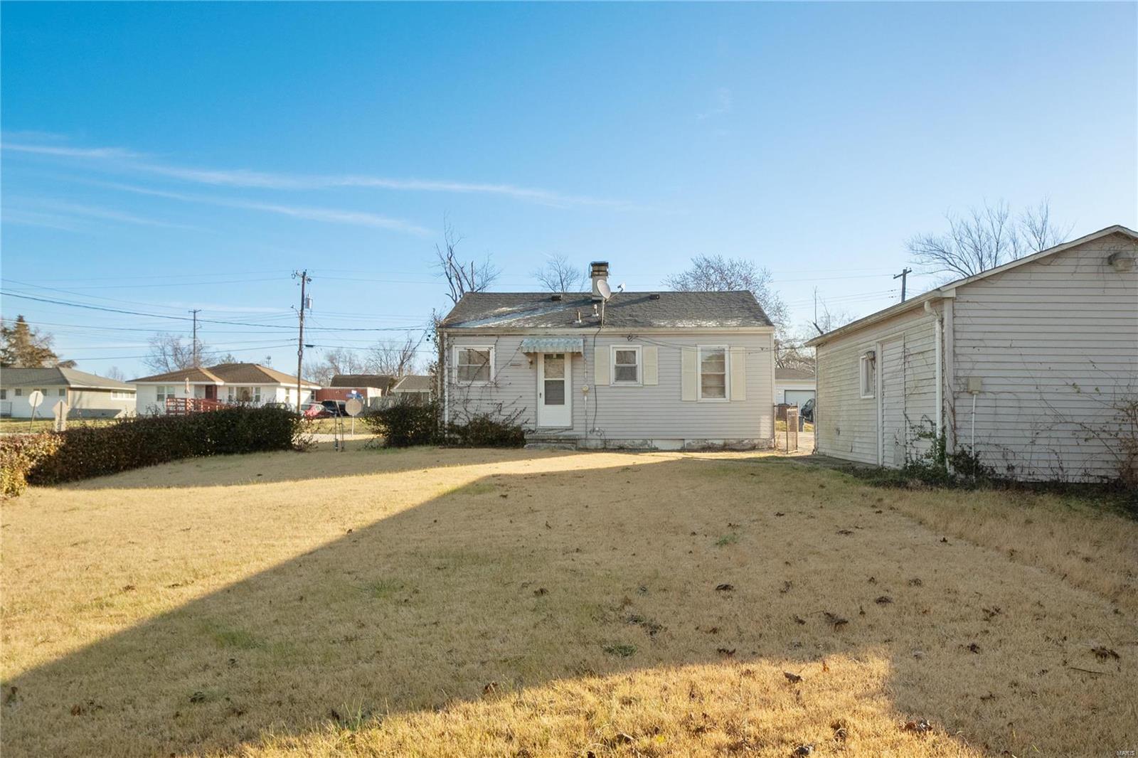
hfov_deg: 73.8
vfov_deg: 53.1
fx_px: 758
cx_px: 569
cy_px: 379
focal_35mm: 24
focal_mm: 12
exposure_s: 1/640
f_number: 8
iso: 400
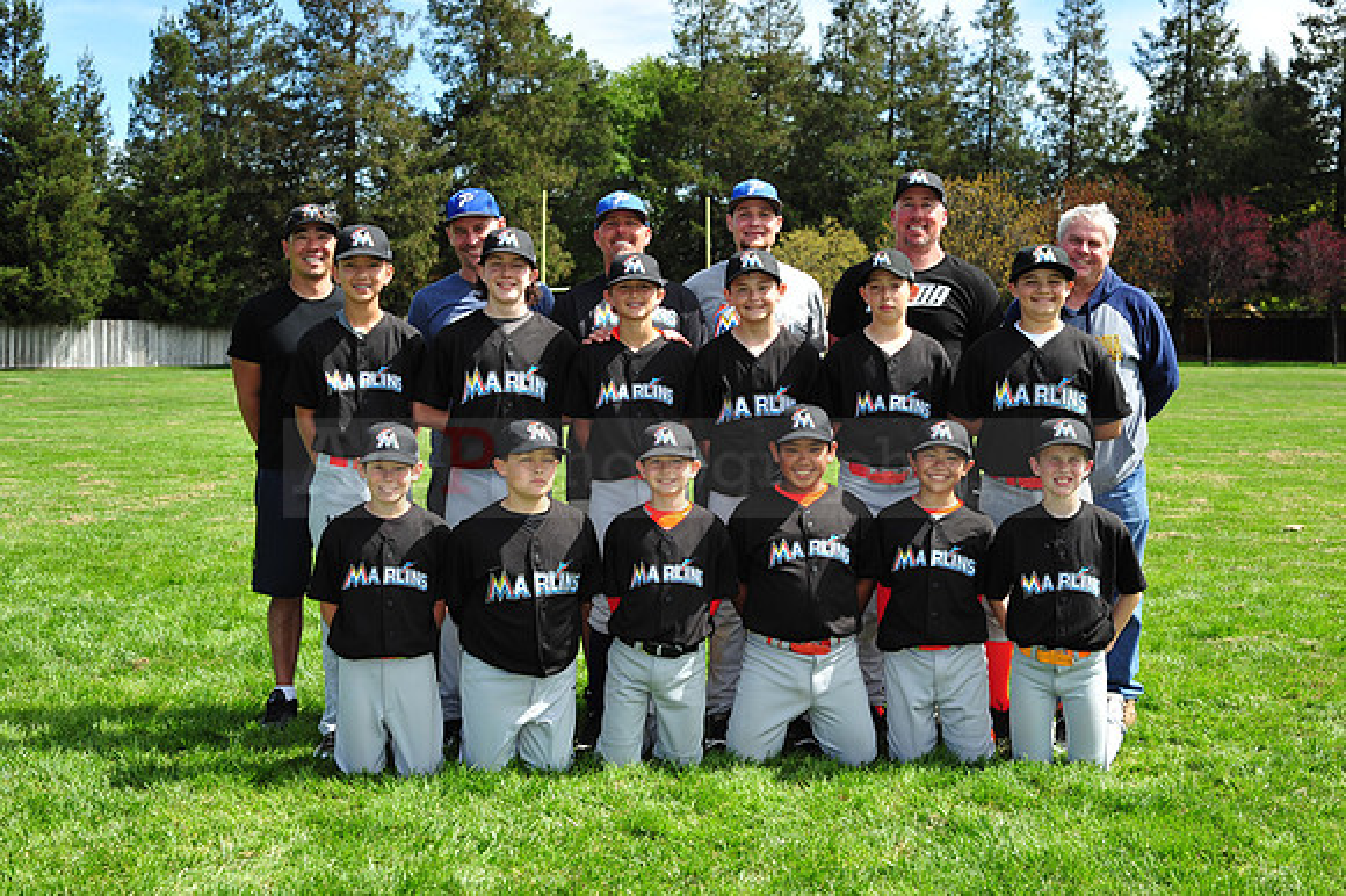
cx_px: 673
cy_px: 448
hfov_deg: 39.6
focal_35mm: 50
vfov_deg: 27.0
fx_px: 1868
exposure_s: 1/640
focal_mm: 50
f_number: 6.3
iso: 250
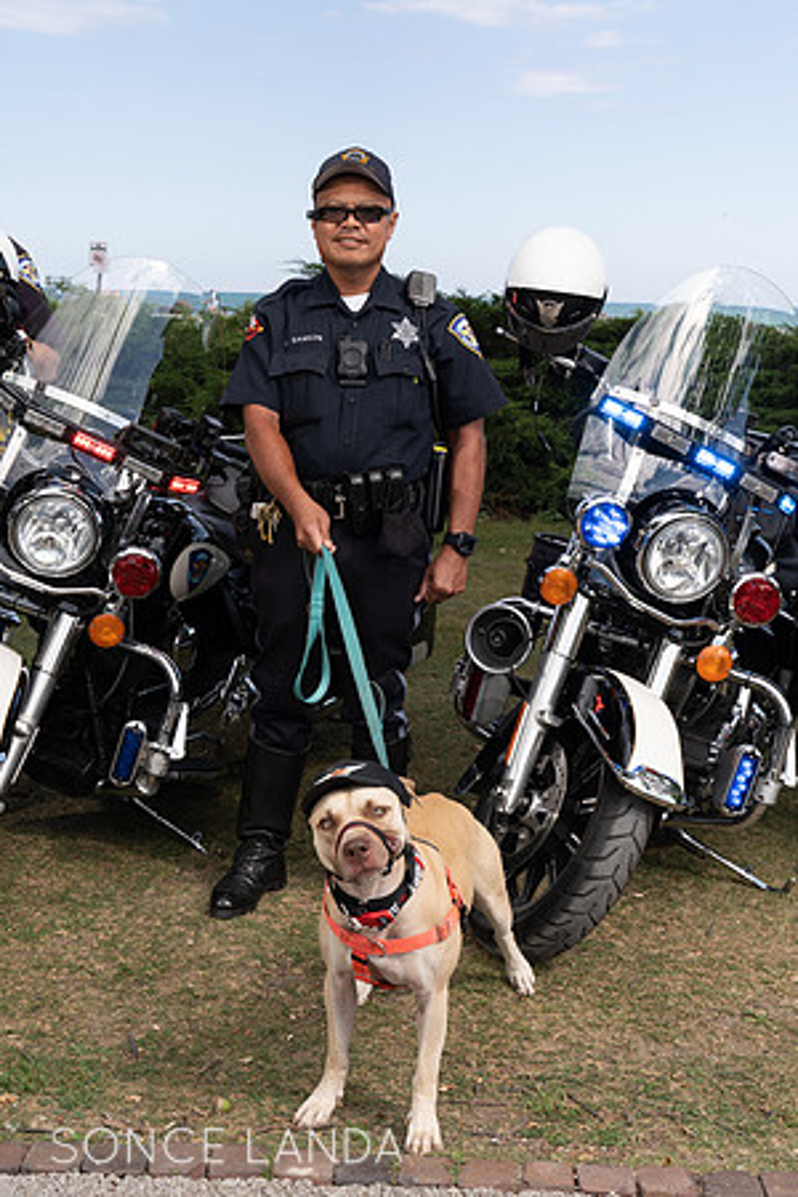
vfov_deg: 39.6
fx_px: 1662
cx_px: 399
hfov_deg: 27.0
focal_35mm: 50
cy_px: 598
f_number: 13
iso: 320
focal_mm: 50
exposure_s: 1/250
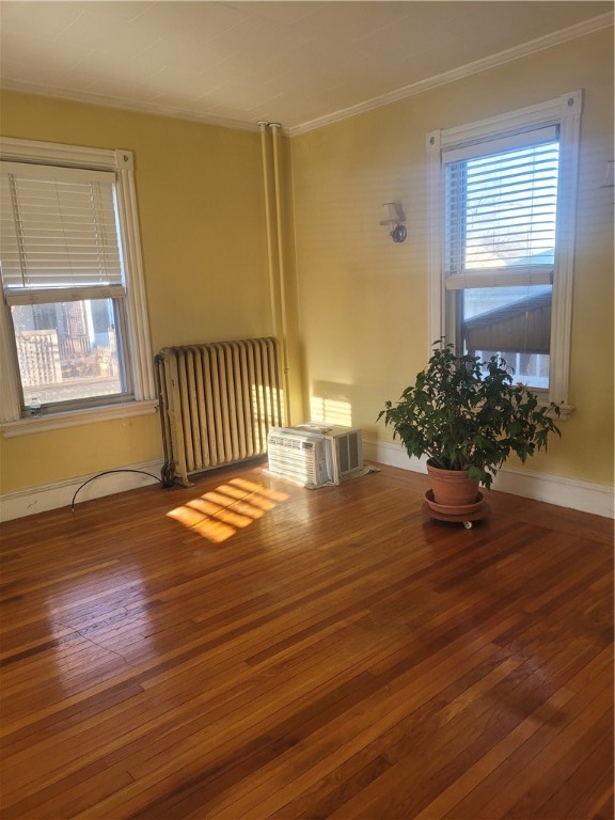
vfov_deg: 67.3
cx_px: 308
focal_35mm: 26
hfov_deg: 53.1
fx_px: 616
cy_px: 410
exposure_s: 1/120
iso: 100
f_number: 1.8
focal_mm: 5.4
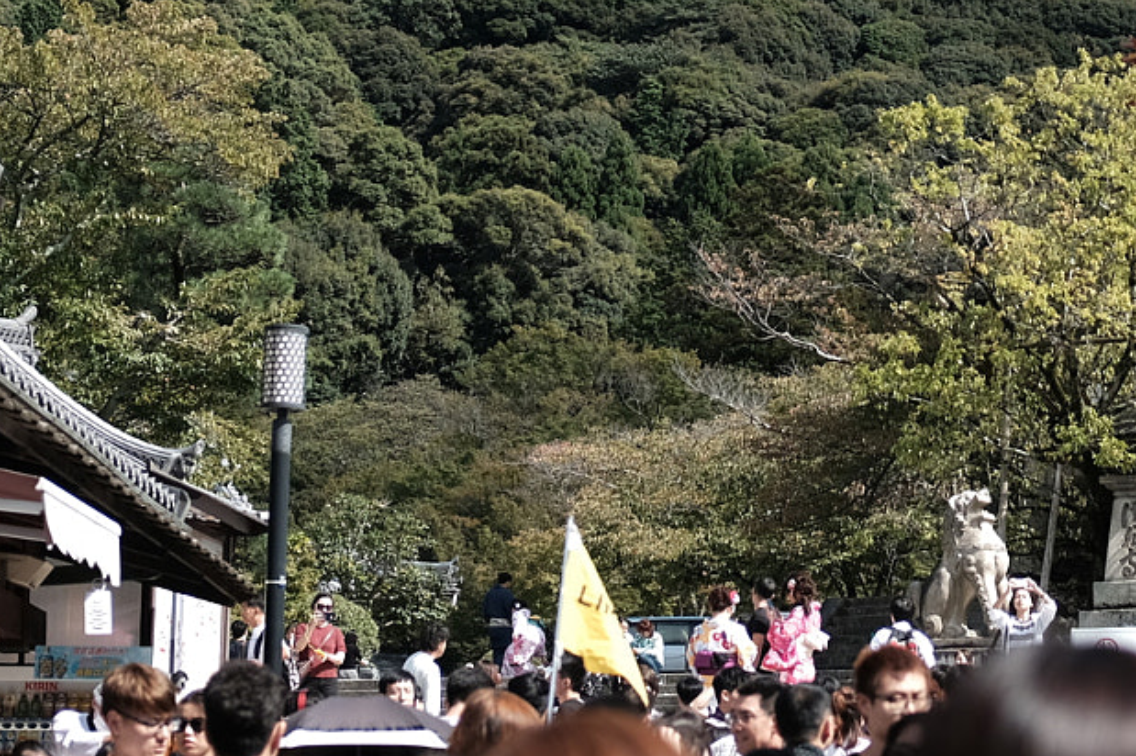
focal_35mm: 137
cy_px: 20
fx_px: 4321
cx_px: 886
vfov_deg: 9.9
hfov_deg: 14.9
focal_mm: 35
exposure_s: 1/1700
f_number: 2
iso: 100
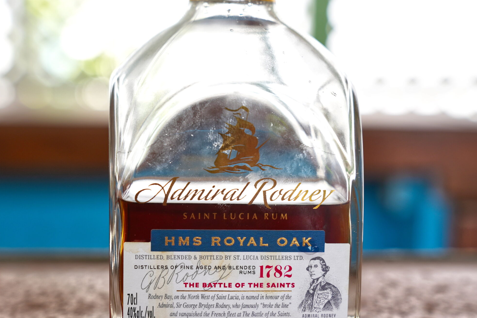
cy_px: 197
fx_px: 928
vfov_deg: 19.4
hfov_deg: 28.8
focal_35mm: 70
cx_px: 229
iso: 100
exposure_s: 1/60
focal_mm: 54
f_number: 4
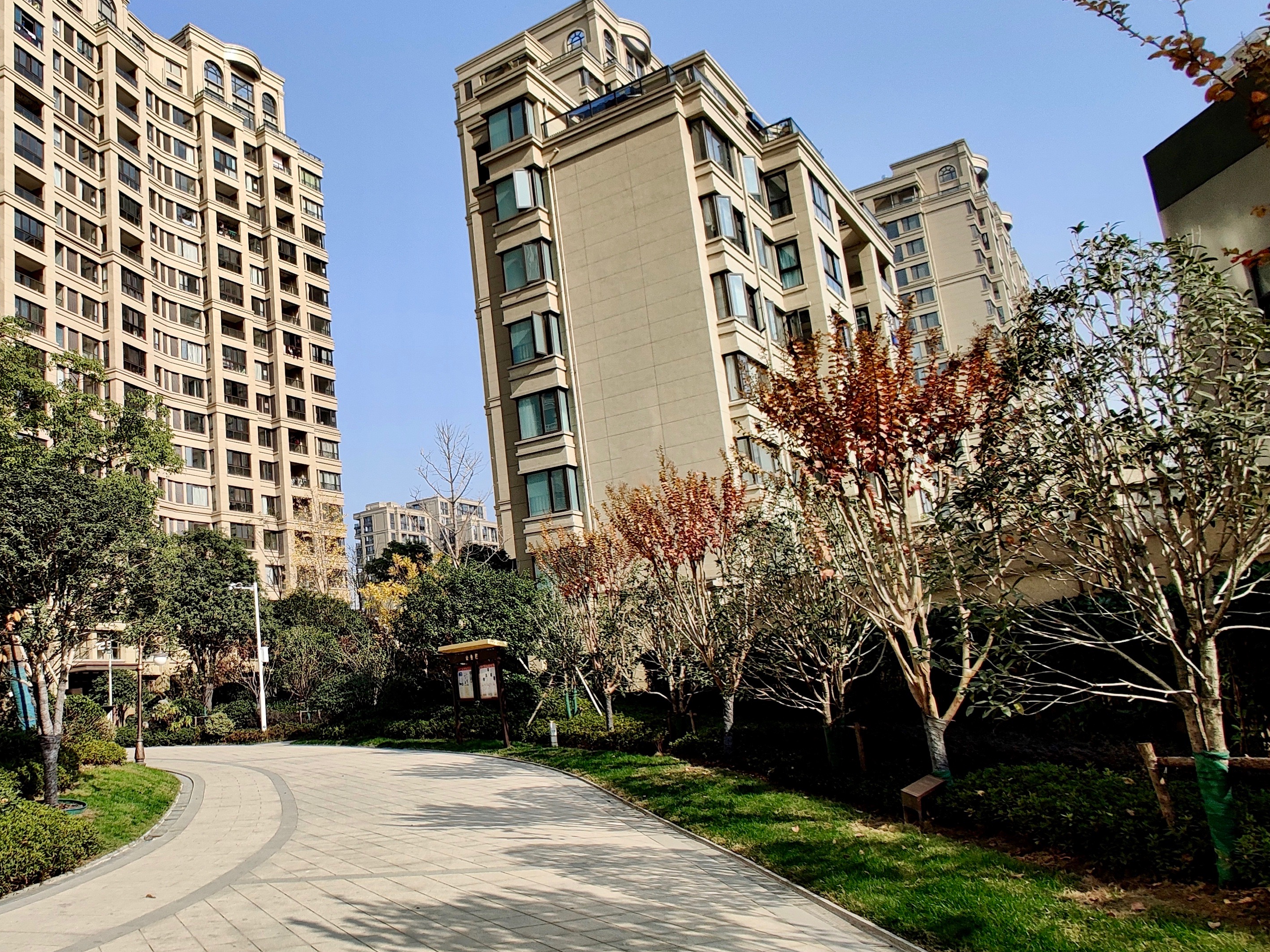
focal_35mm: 21
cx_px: 315
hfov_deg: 73.4
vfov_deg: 63.4
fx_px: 770
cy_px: 474
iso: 100
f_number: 2.2
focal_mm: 2.25
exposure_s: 1/805
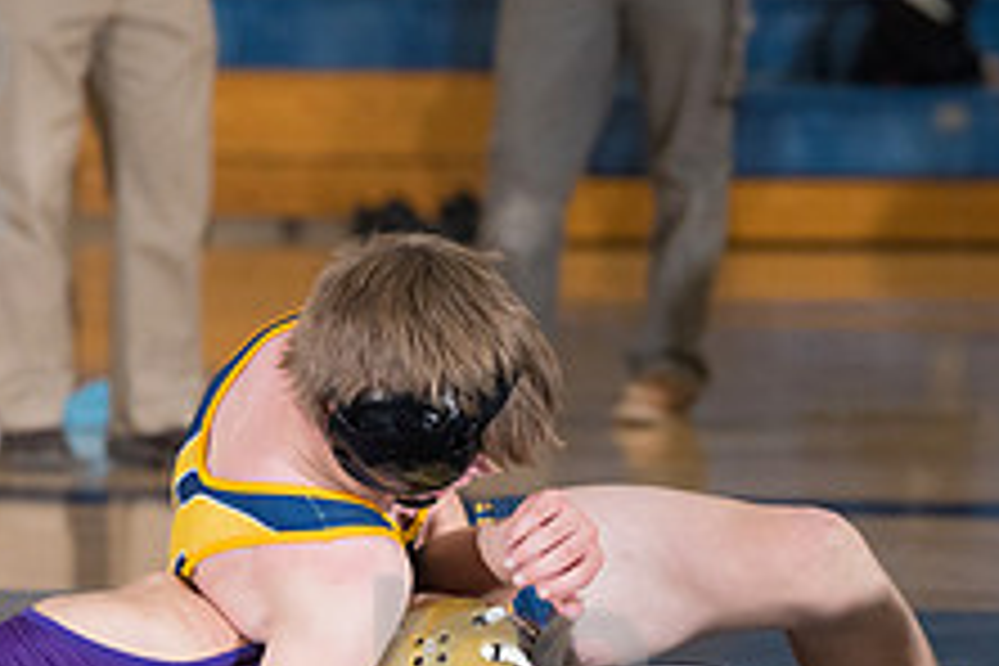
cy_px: 736
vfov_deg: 2.7
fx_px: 14124
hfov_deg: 4.1
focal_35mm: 509
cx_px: 513
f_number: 5.6
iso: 1250
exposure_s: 1/250
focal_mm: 195
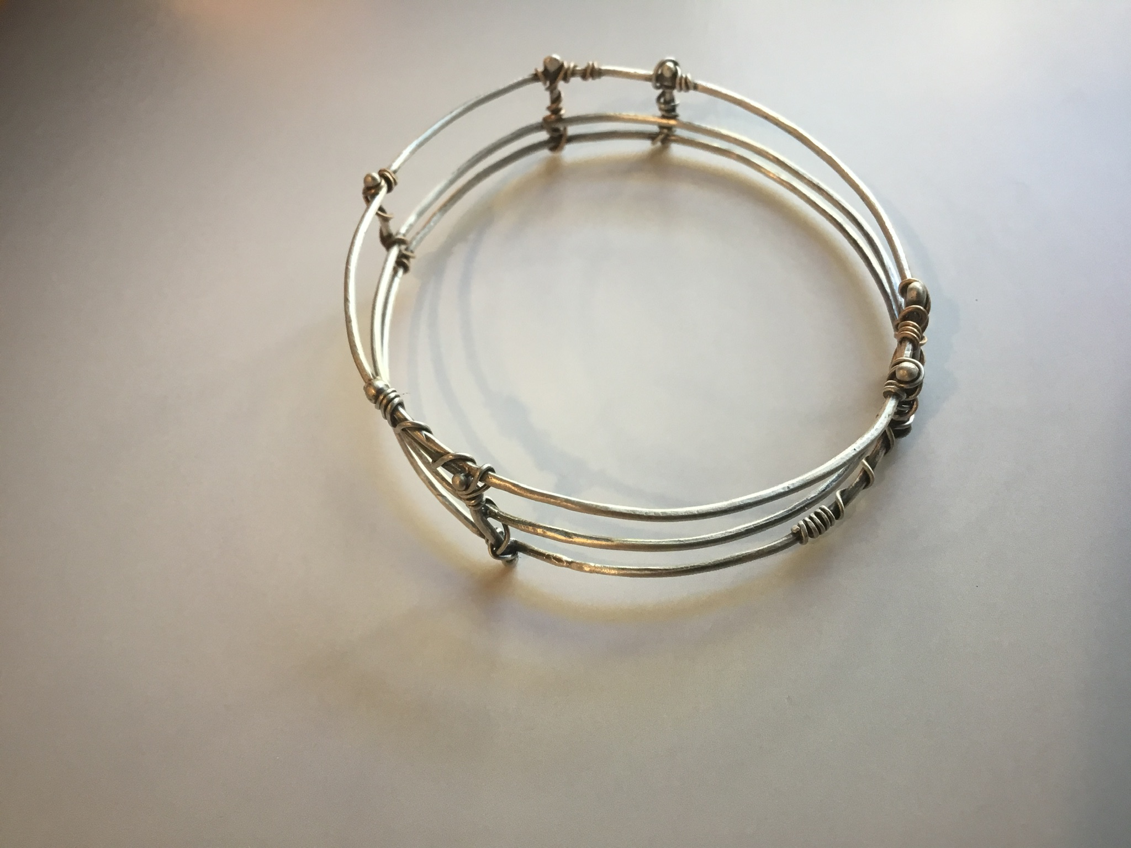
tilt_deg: -55.8
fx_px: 1013
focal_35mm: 31
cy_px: 424
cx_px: 566
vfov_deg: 45.4
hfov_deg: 58.4
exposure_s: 1/30
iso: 50
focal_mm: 3.3
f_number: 2.4
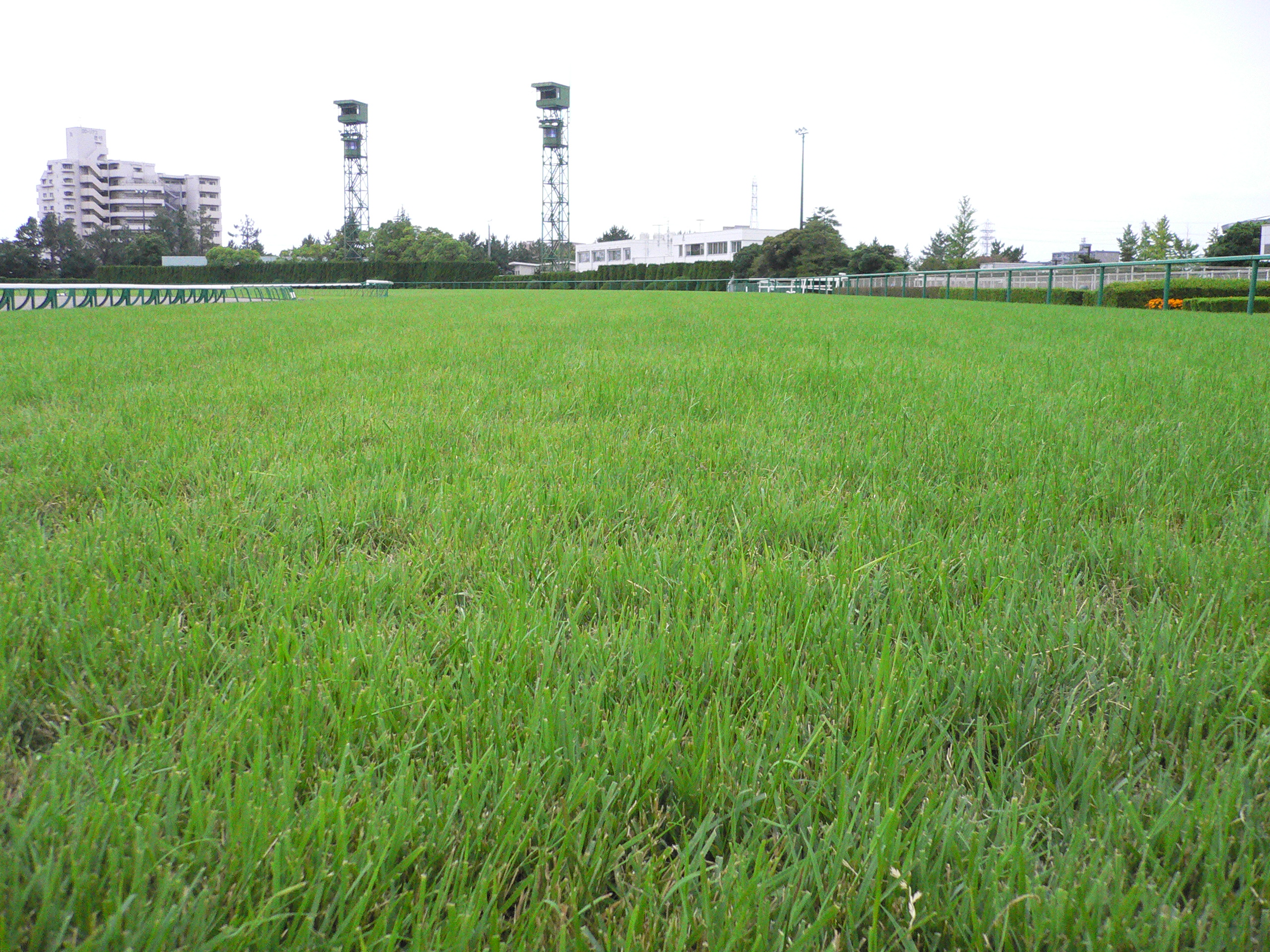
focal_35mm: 35
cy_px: 476
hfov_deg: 52.6
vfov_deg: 40.7
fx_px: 1284
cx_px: 635
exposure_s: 1/400
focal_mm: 5.8
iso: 400
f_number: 2.8
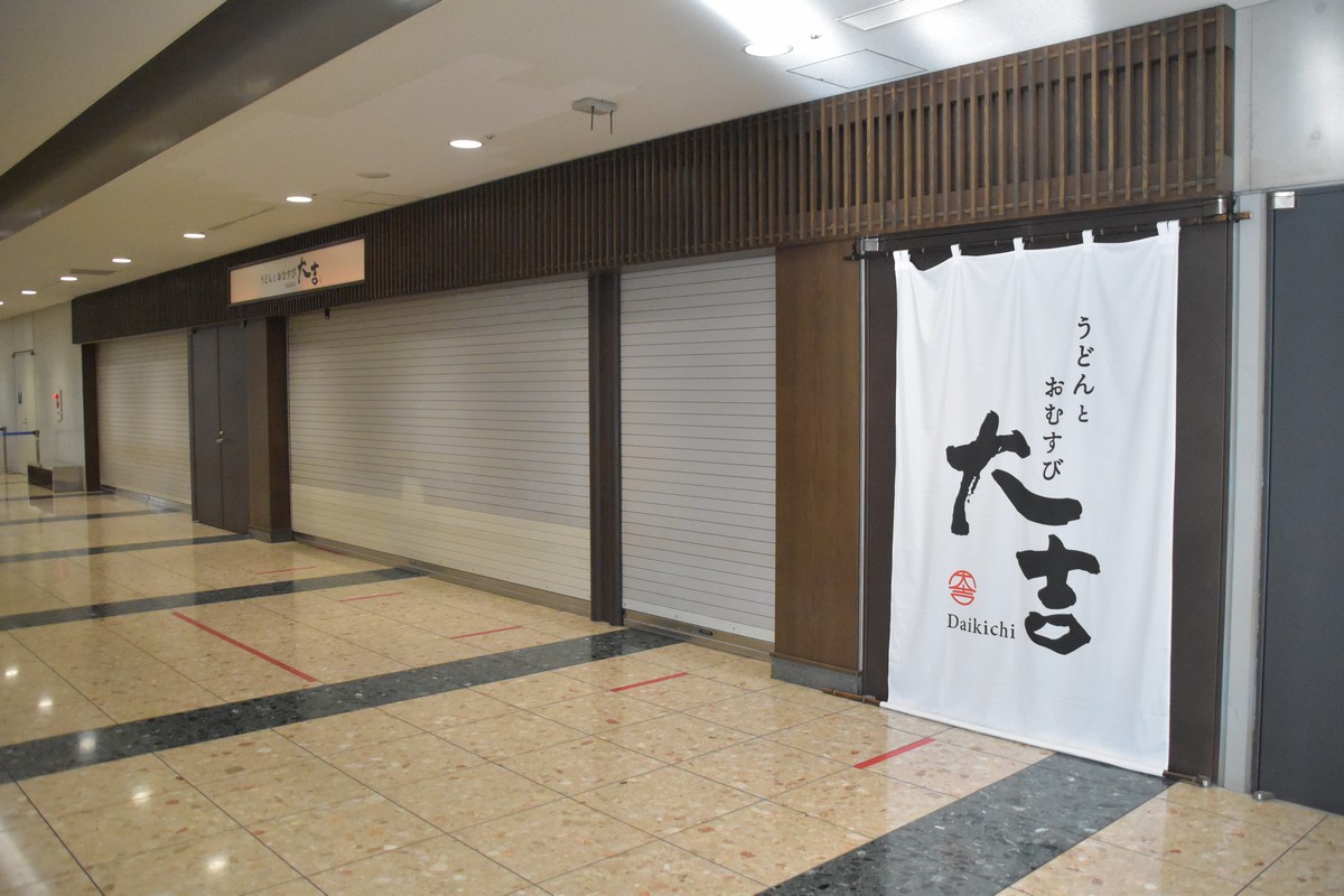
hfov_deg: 64.6
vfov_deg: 45.7
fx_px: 1064
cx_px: 672
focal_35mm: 28
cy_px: 448
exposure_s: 1/1000
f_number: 3.5
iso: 6400
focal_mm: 19
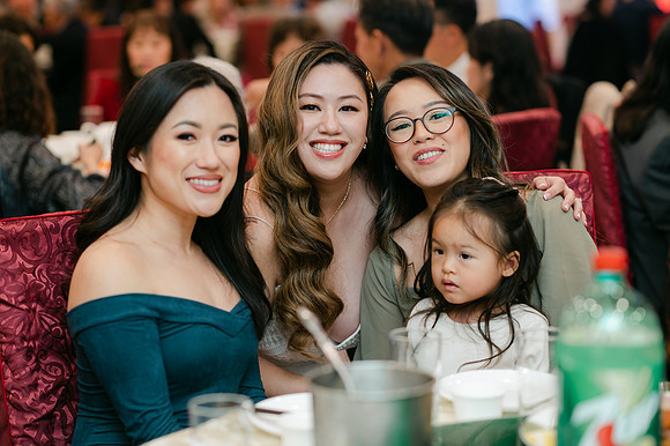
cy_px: 223
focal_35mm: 89
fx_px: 1652
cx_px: 335
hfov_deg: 22.9
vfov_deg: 15.4
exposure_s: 1/125
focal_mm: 85
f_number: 2.5
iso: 320
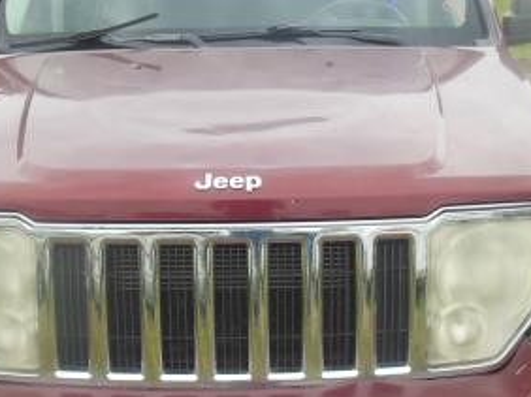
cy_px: 171
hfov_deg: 27.4
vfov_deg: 20.7
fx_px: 1088
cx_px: 247
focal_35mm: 71
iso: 125
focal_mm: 4.5
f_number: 3.2
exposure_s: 1/500
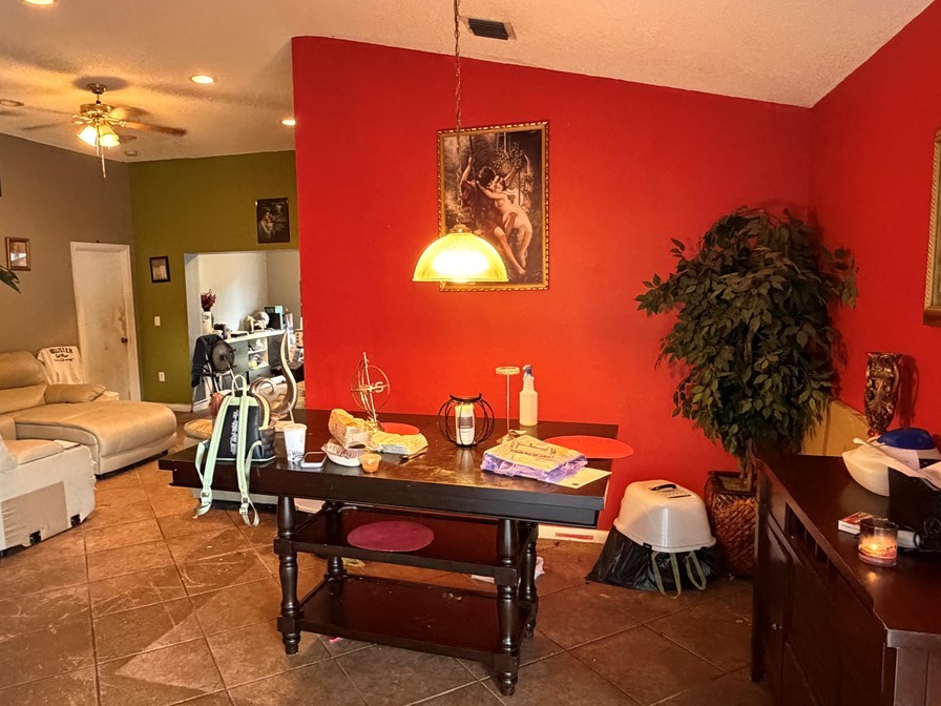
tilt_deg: -7.2
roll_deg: +0.7
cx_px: 422
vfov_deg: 54.9
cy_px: 353
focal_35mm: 25
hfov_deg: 69.2
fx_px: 680
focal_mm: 2.22
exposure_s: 1/60
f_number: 2.2
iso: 1000
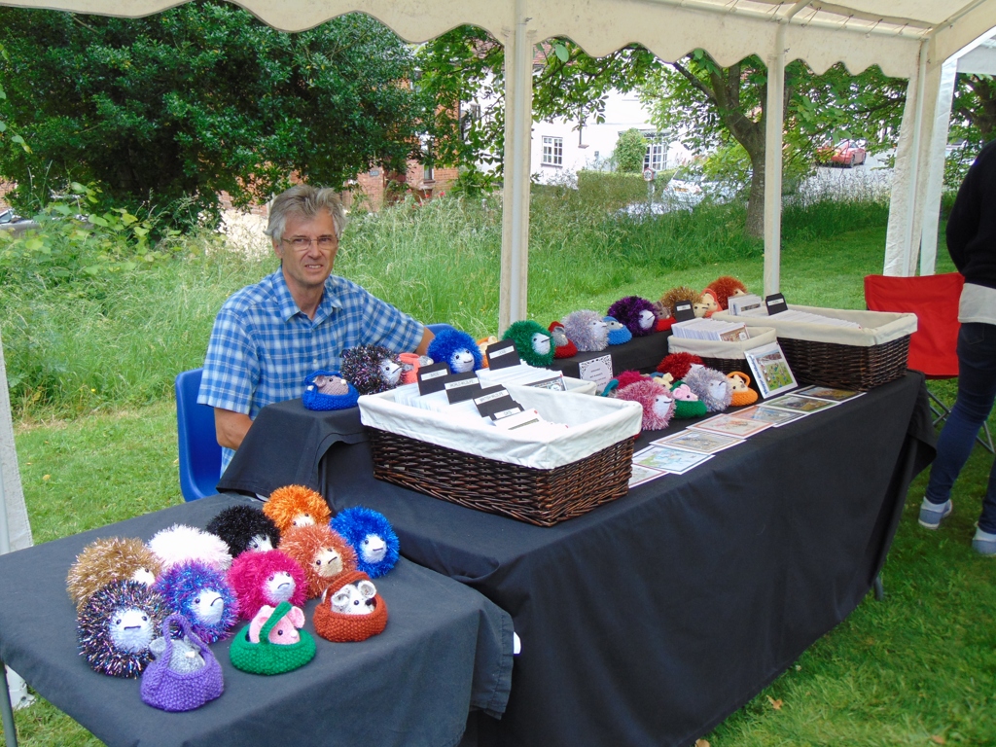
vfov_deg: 40.7
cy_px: 374
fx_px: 1007
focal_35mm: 35
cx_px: 498
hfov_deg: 52.6
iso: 80
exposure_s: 1/160
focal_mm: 6.3
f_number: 3.2
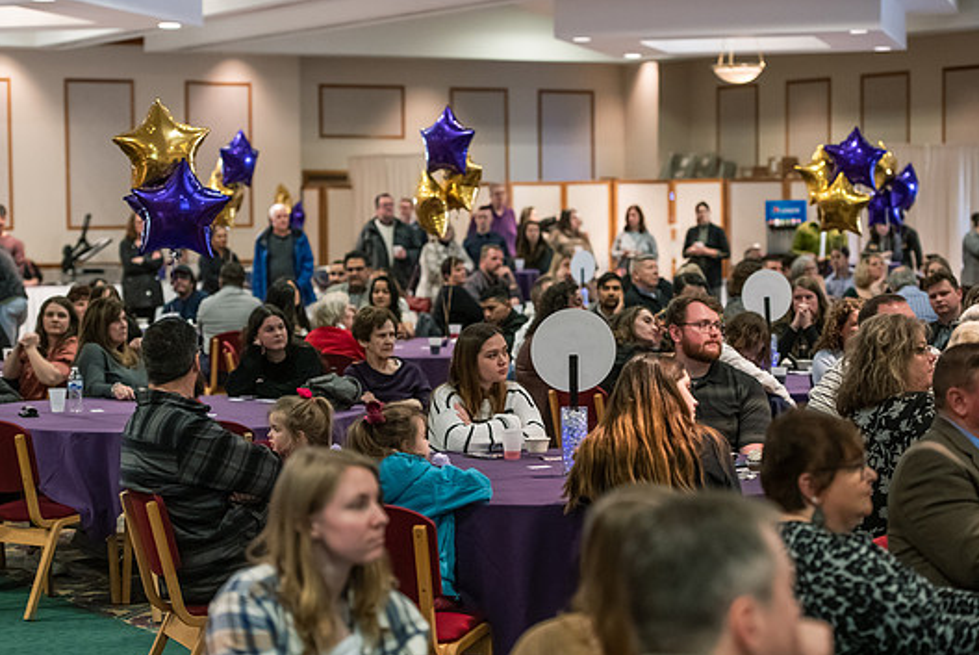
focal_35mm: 90
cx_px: 449
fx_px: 2449
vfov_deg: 15.2
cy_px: 328
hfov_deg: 22.6
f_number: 3.2
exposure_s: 1/160
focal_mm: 82
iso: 3200
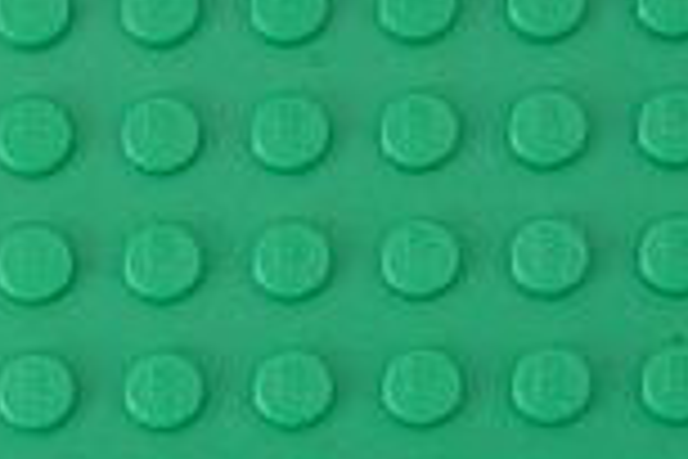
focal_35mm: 282
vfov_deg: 4.9
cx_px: 121
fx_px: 5389
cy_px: 583
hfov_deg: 7.3
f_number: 2.8
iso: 1600
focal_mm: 56
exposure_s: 1/100
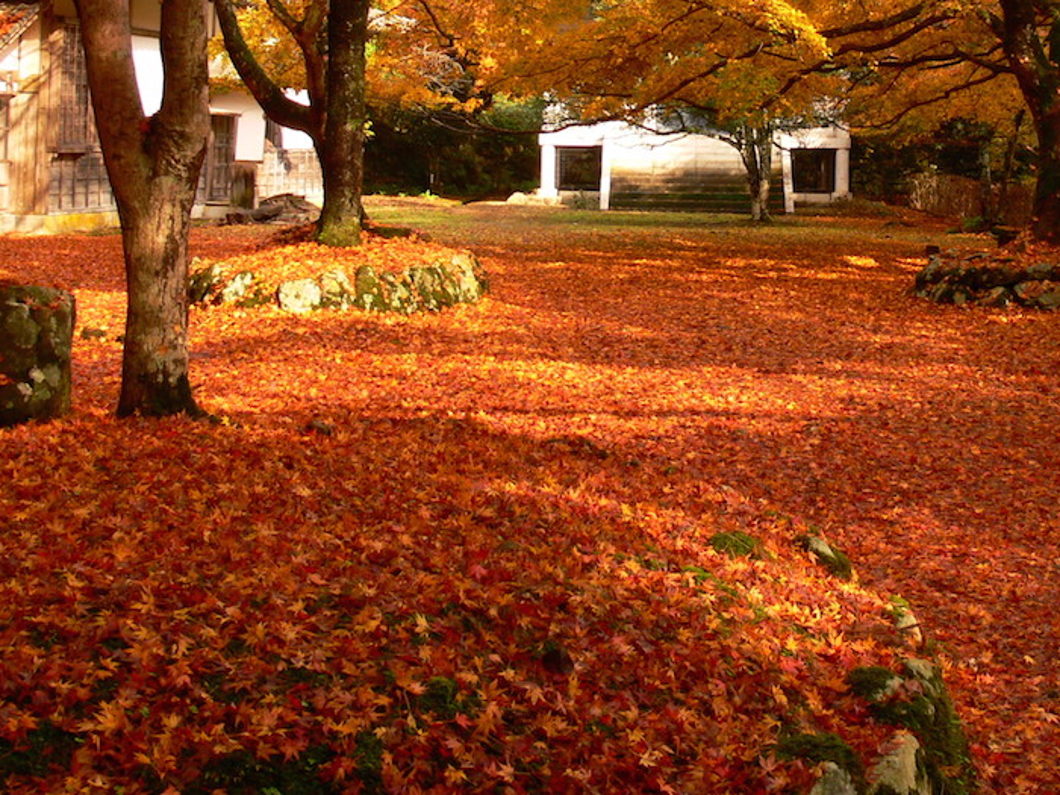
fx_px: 1960
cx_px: 789
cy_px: 109
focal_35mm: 64
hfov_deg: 29.8
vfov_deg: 22.5
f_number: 4
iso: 80
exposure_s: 1/60
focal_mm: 7.4
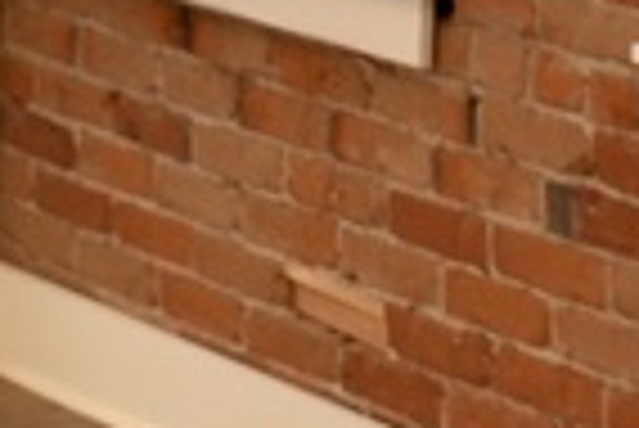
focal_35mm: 206
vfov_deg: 6.3
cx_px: 333
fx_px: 3660
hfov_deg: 10.0
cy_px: -734
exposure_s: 1/8
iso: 100
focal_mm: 18
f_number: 3.5
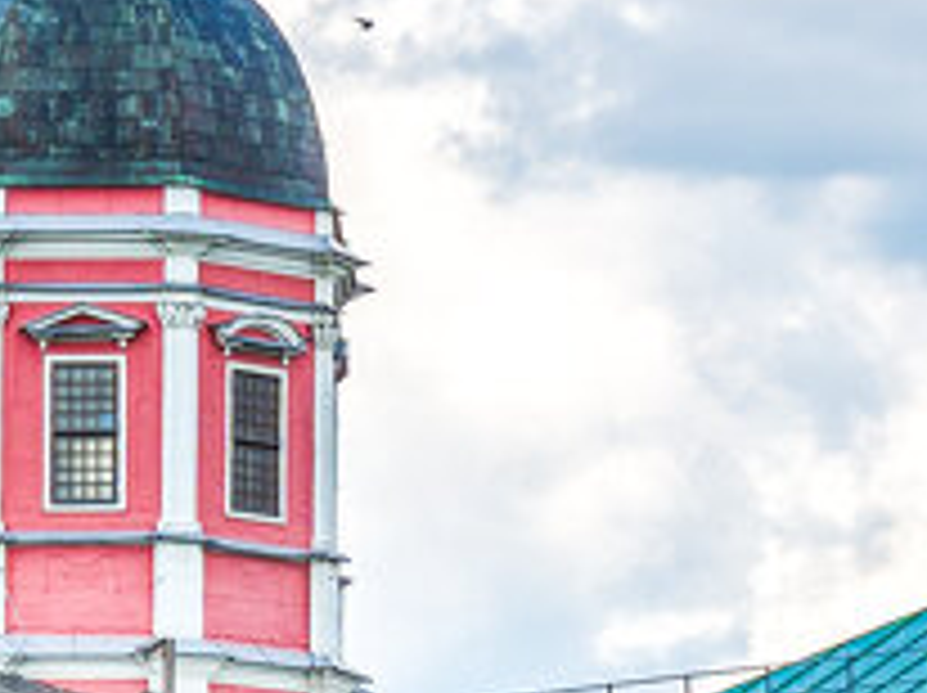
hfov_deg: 6.1
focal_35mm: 325
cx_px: 243
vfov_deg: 4.5
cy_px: 1028
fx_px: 8693
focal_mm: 58
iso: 100
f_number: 6.3
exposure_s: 1/400
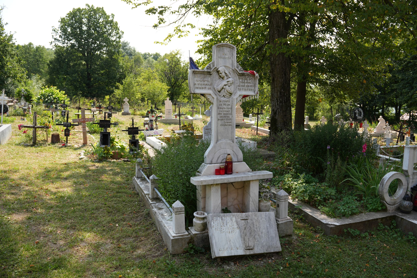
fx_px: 313
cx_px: 208
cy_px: 139
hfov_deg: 67.4
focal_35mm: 27
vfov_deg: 47.9
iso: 100
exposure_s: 1/320
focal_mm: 18
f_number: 4.5
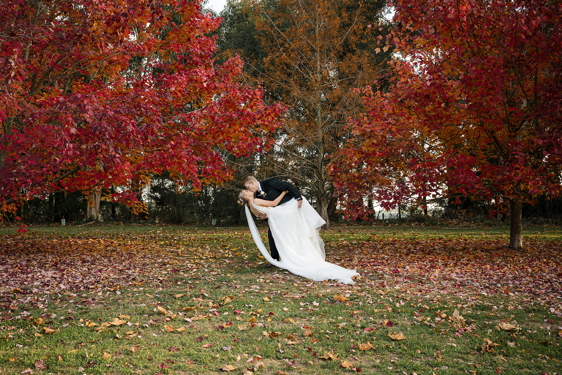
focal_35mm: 34
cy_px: 188
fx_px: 531
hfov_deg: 55.8
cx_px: 281
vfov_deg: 38.9
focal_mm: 34
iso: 400
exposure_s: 1/200
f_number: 5.6
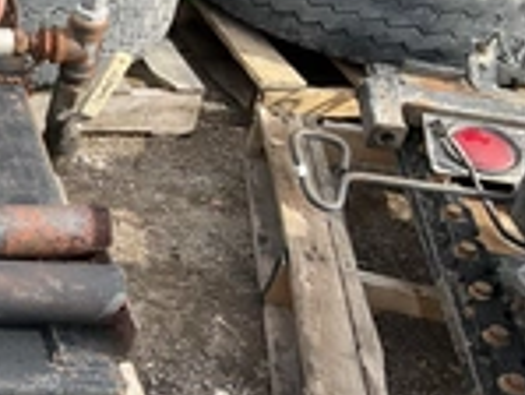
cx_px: -166
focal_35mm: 78
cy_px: 219
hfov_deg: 22.3
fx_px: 1184
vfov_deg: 18.9
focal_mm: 3
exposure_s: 1/514
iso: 25
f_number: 1.8
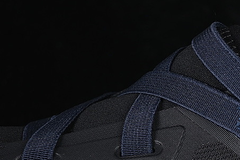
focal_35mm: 179
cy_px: 158
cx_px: 273
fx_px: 1193
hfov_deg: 11.3
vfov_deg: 7.6
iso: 160
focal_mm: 50
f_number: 6.3
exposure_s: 1/60
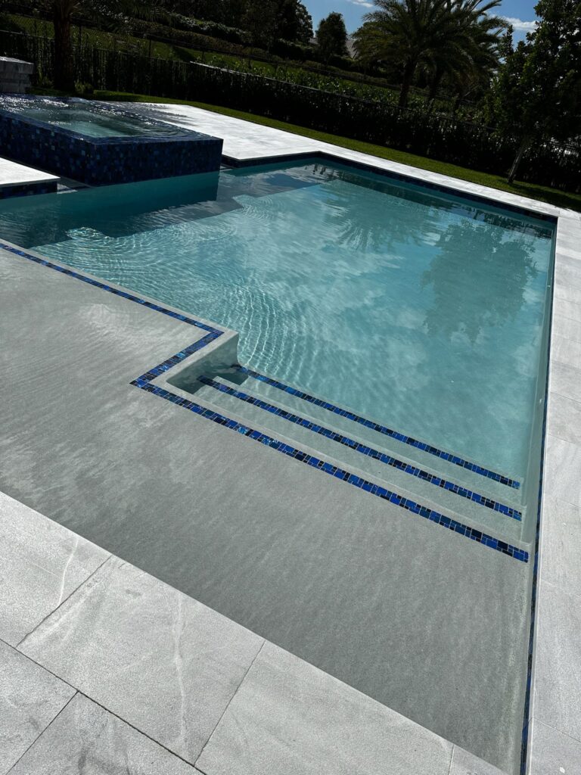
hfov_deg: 56.8
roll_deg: -12.7
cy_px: 388
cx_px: 290
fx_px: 537
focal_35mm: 24
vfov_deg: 71.6
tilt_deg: -30.2
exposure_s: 1/18519
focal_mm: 6.86
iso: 100
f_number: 1.78
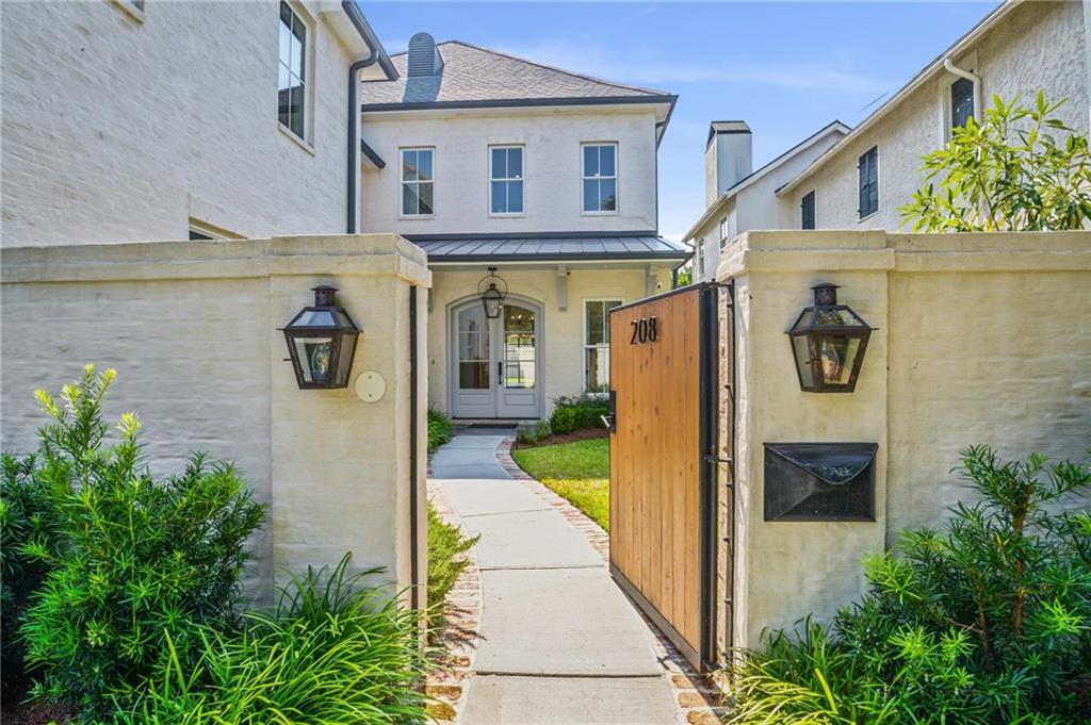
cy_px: 362
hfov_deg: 90.0
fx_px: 545
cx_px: 546
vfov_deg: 67.3
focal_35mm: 18
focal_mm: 18
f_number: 14
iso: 400
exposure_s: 1/125
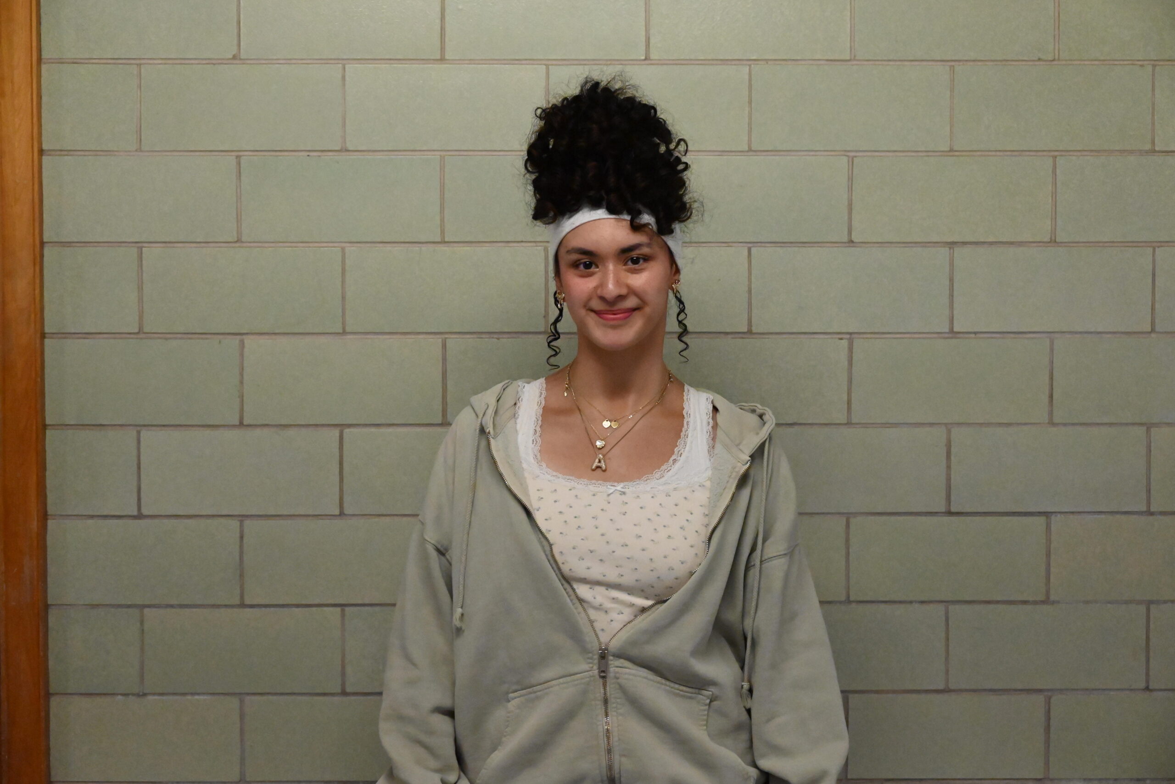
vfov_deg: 23.4
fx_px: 1894
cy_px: 392
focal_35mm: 58
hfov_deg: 34.5
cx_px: 588
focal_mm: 58
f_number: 5.6
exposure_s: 1/800
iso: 16000
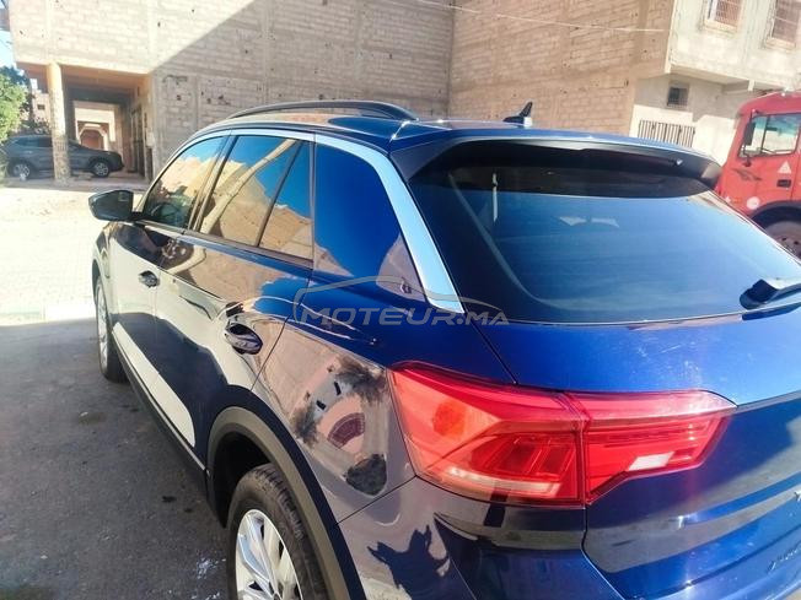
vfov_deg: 56.8
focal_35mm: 24
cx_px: 400
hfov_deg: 71.6
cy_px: 300
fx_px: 555
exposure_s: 1/367
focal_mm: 5.31
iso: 50
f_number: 1.7
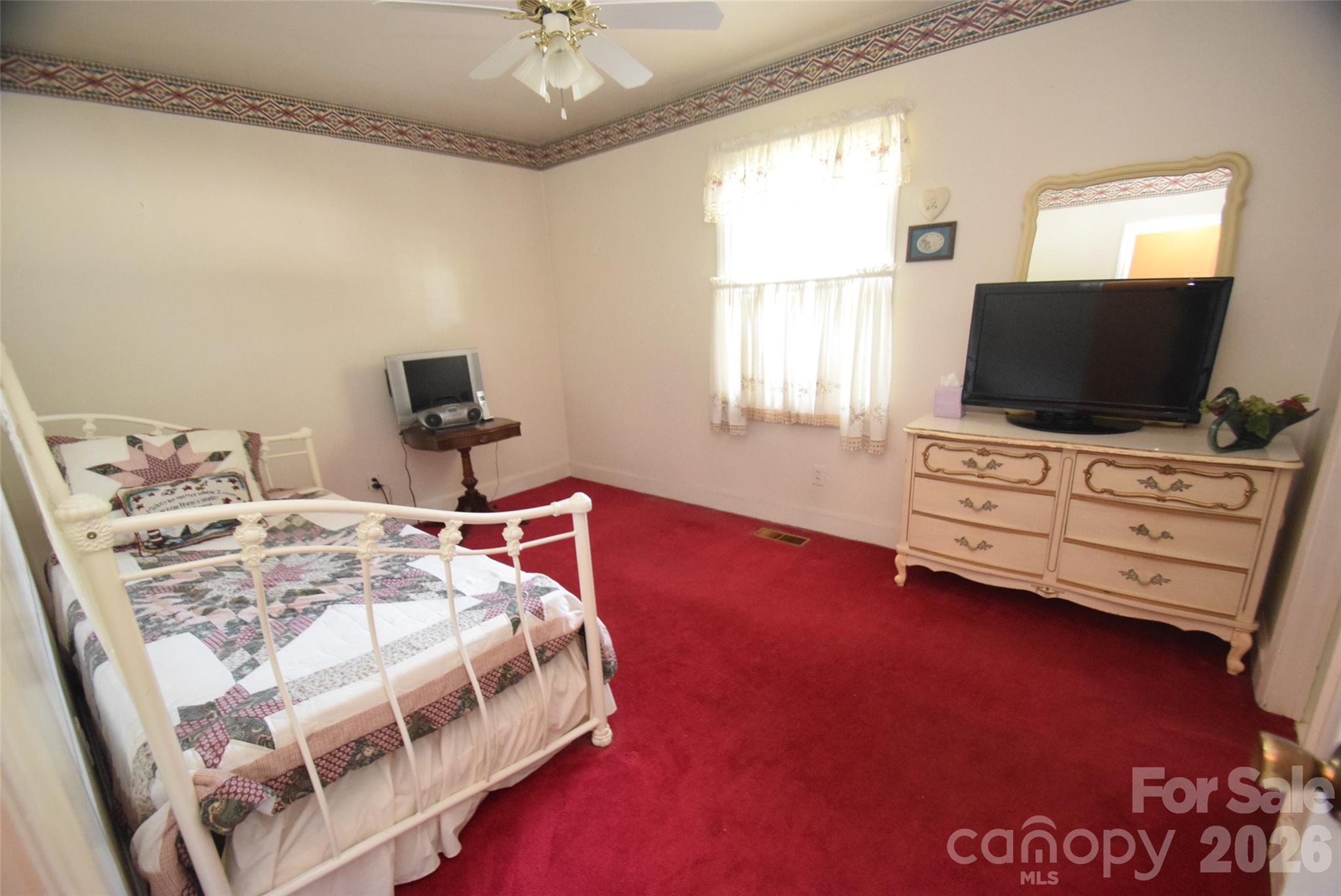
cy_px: 448
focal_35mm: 15
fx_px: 559
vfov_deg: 77.4
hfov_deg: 100.4
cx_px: 670
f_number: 3.5
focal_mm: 10
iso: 3200
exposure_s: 1/60
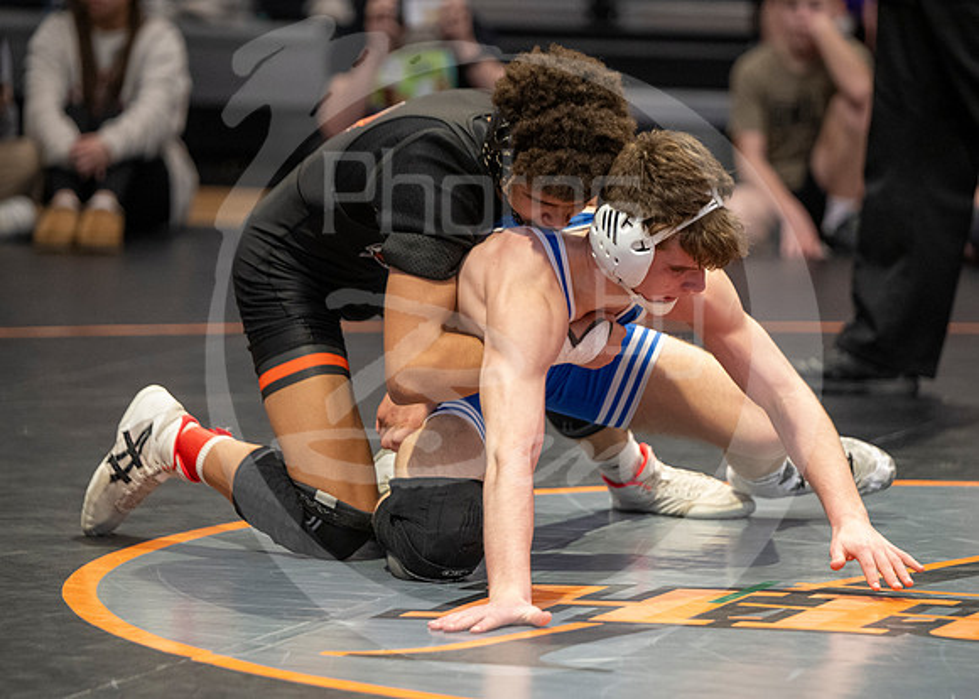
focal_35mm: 241
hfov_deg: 8.4
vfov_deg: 6.0
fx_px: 6703
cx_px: 563
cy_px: 439
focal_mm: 175
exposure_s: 1/1000
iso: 3200
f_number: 2.8
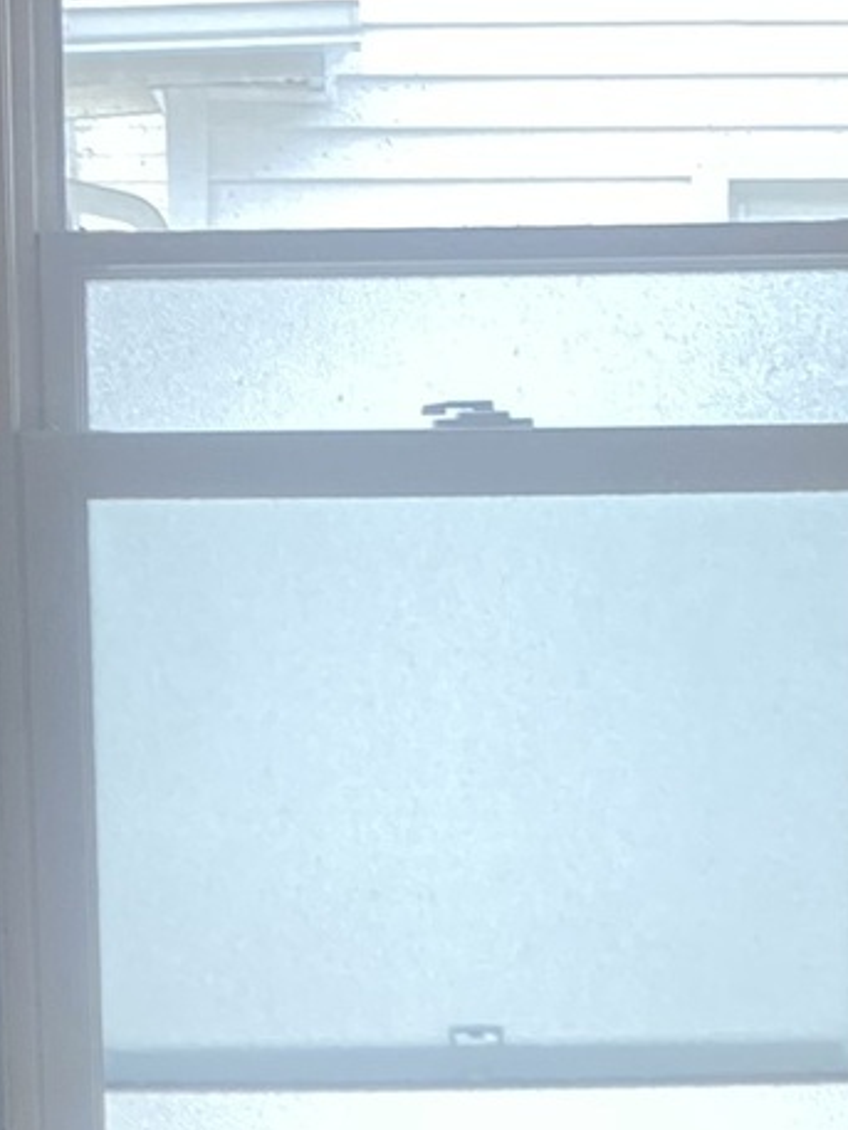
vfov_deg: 14.0
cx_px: 319
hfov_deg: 11.3
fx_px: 4277
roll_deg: +1.5
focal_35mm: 131
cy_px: 1738
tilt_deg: -14.6
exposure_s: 1/120
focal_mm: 4.25
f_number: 1.8
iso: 125
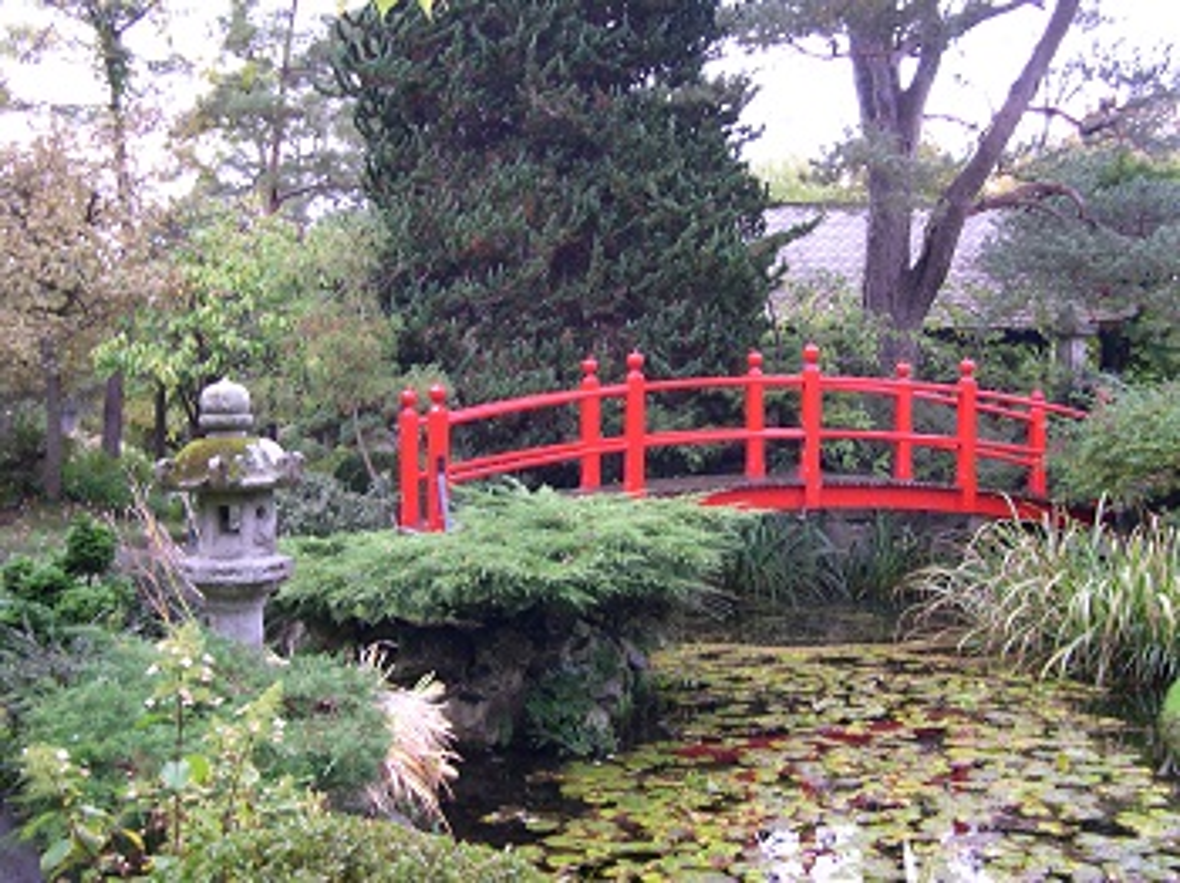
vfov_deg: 37.7
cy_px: 442
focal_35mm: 38
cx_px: 590
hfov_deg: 49.0
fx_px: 1294
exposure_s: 1/46.8
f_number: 2.8
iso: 100
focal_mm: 8
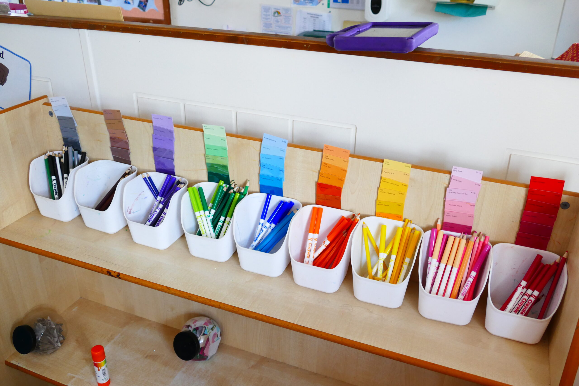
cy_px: 193
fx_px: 531
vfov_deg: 40.0
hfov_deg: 57.2
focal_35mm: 33
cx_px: 290
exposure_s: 1/80
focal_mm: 11.86
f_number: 3
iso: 800
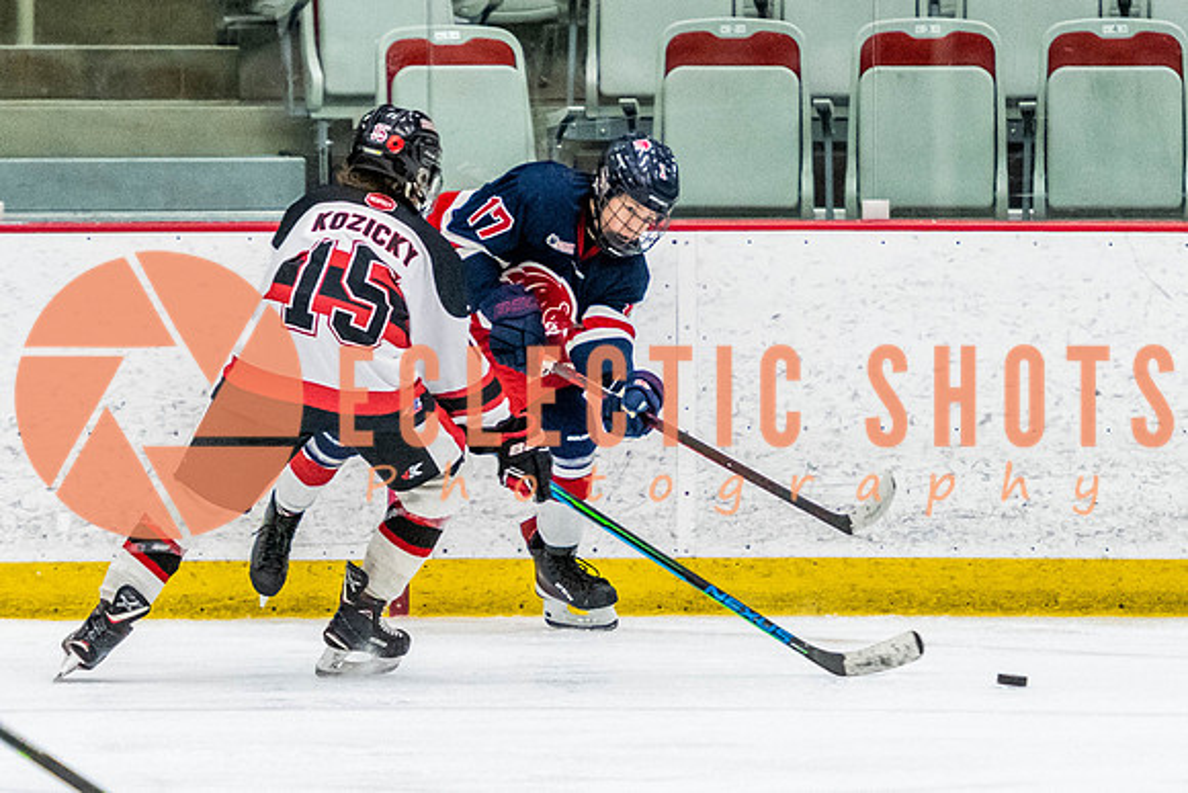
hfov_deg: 4.8
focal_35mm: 425
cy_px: 360
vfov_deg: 3.2
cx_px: 594
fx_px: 14034
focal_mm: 155
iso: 2800
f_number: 2.8
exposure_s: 1/640
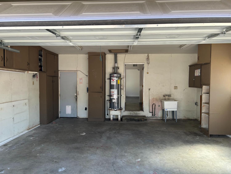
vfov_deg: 53.1
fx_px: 174
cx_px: 116
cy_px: 87
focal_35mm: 26
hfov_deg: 67.3
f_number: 1.5
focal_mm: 5.7
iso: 32
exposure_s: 1/137
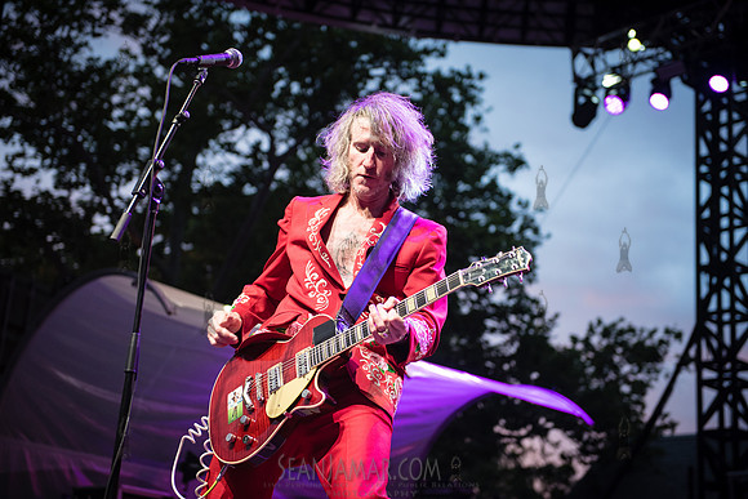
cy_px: 250
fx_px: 1288
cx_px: 374
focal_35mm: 62
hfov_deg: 32.4
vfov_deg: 21.9
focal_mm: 62
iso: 1600
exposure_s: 1/320
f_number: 3.2
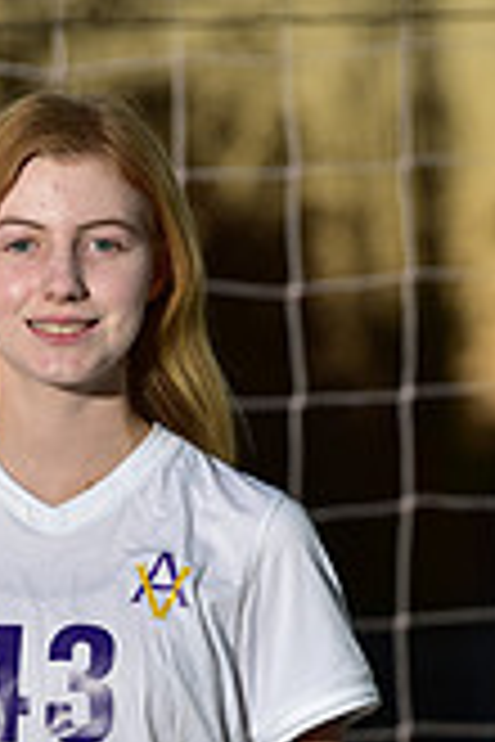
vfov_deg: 3.4
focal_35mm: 599
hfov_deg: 2.3
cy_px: 1039
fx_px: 12353
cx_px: 11
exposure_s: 1/250
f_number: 5
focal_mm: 170
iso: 250
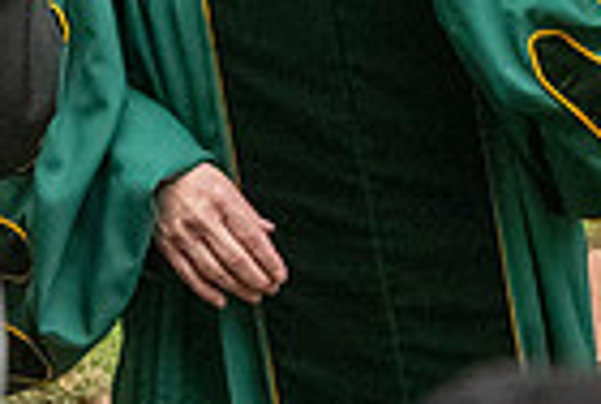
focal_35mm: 124
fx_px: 2075
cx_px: 309
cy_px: -385
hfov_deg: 16.5
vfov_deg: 10.3
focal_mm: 30
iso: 6400
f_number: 4
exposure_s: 1/8000
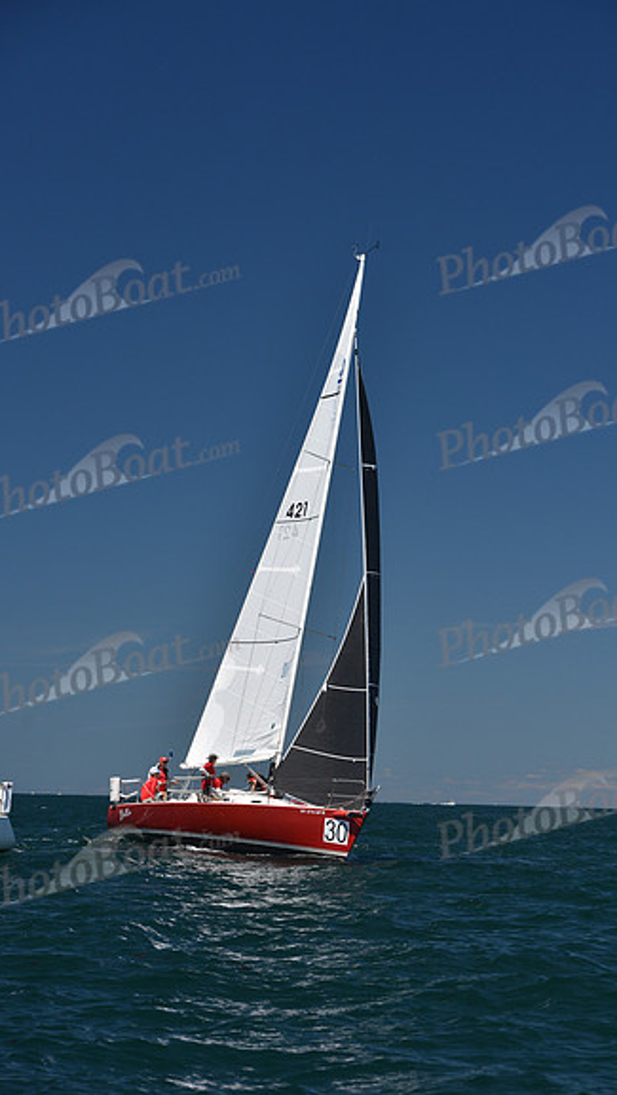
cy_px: 547
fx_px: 2906
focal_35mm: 100
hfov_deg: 12.1
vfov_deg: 21.4
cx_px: 339
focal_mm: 95
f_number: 6.3
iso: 250
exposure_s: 1/800
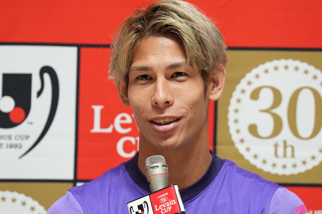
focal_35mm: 300
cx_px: 161
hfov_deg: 6.9
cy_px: 107
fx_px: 2683
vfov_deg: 4.6
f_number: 3.5
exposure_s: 1/250
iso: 2500
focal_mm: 200
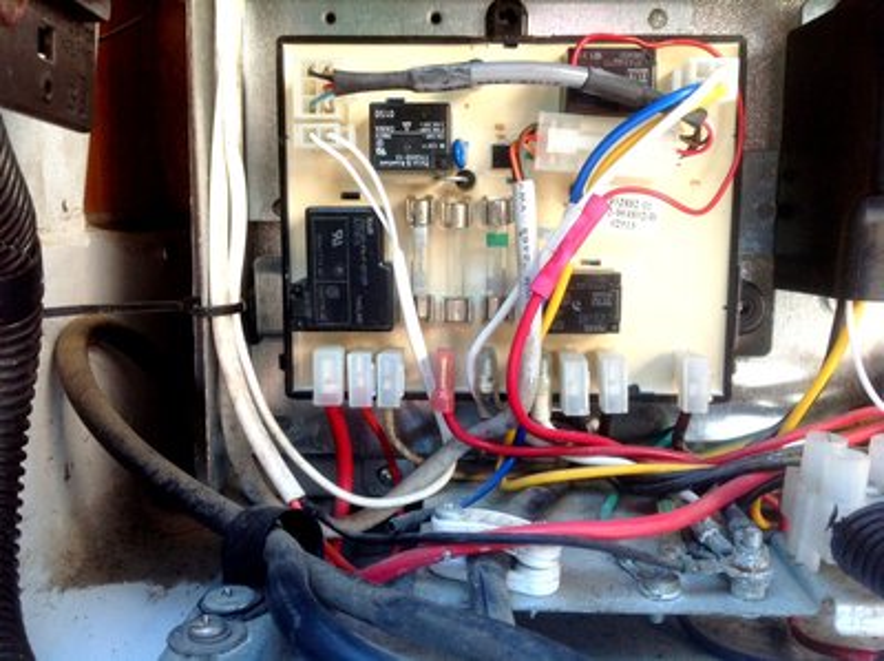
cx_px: 442
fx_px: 893
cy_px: 330
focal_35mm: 35
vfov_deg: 40.6
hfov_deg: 52.7
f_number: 2.4
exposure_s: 1/60
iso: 64
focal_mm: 4.28
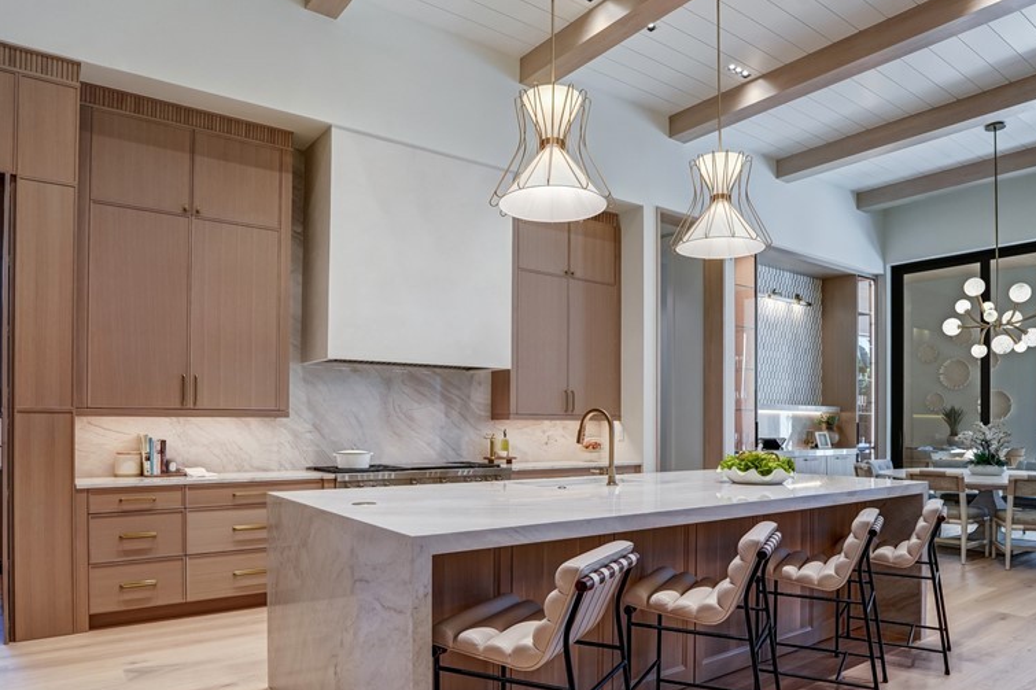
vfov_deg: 54.5
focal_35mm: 23
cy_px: 430
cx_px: 539
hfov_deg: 76.1
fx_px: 662
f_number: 9
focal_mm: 16
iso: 400
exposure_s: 1/30
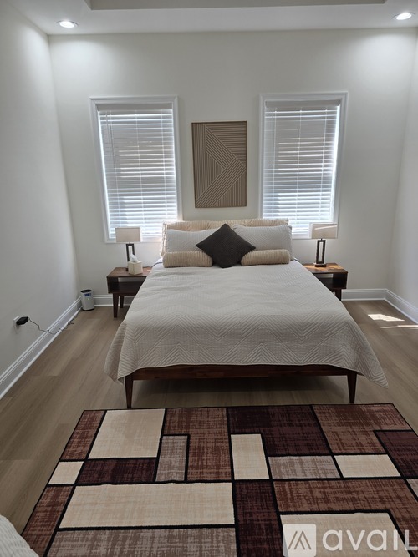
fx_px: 370
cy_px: 278
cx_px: 209
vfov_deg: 73.9
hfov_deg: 58.9
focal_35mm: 23
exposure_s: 1/120
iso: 64
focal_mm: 6.3
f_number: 1.7
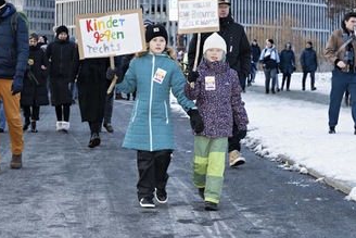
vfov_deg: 14.3
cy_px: 89
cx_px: 126
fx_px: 950
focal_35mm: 96
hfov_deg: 21.2
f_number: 5
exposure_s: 1/125
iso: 800
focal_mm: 70
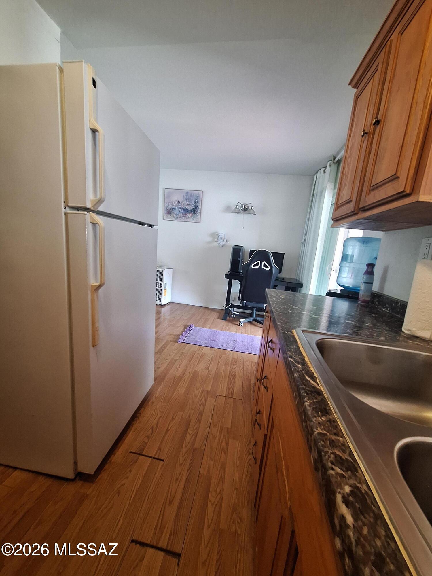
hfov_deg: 89.9
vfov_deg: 106.2
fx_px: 216
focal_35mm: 13
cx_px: 216
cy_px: 288
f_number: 2.2
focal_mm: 1.74
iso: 250
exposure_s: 1/24
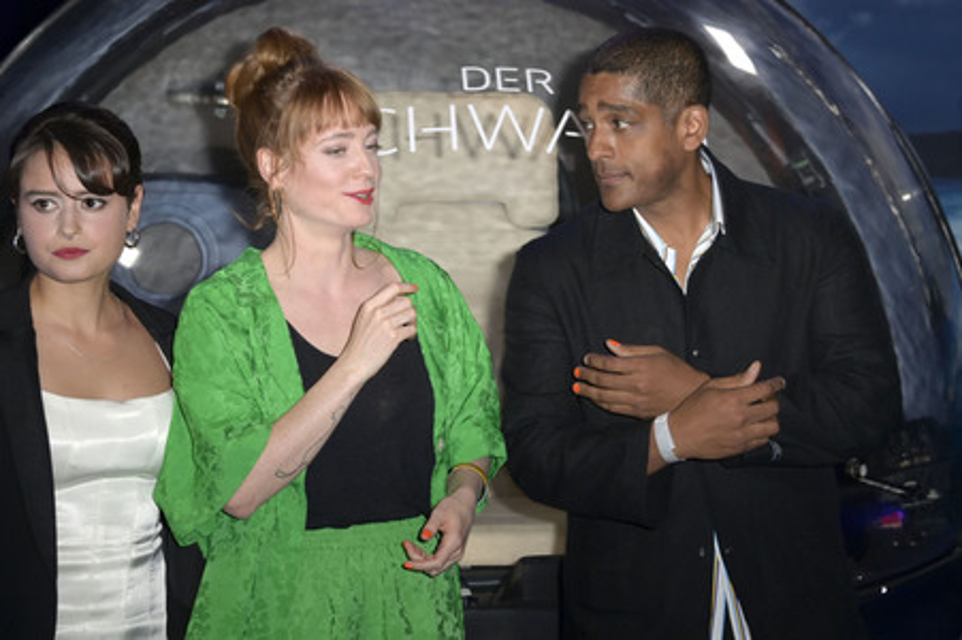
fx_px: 2403
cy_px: 320
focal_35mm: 90
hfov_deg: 22.6
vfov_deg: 15.2
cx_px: 481
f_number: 5.6
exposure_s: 1/200
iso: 1000
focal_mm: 90
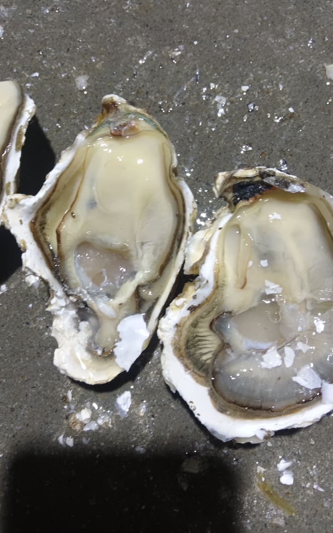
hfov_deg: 43.1
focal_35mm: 29
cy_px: 268
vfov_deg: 64.6
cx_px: 157
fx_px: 421
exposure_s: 1/20
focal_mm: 3.66
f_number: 2.2
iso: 553
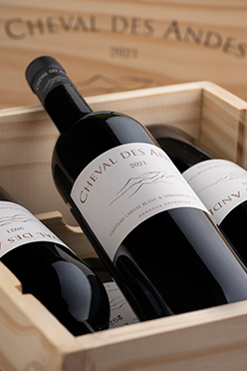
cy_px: 194
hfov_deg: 11.3
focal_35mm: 121
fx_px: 1245
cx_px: 126
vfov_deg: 16.9
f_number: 8
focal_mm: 90
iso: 50
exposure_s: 1/125
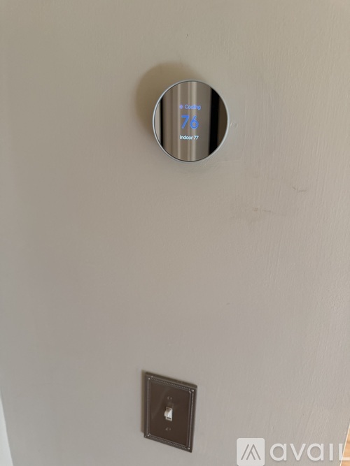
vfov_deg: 71.6
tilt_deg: -17.7
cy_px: 233
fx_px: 324
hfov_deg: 56.8
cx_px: 175
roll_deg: -1.3
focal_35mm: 24
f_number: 1.78
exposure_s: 1/60
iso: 320
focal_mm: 6.76
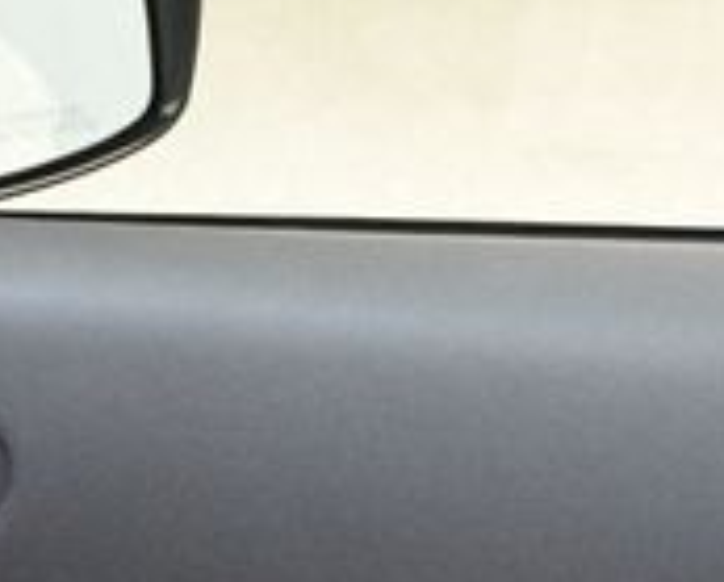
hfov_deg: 12.3
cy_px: 821
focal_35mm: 156
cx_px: 481
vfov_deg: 9.7
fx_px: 3348
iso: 4000
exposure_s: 1/60
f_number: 4
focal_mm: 30
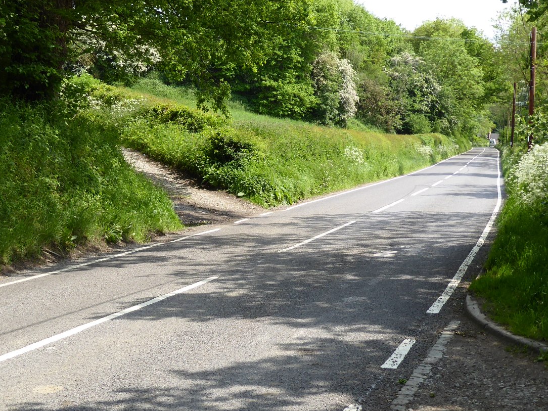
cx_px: 242
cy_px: 207
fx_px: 982
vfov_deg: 23.7
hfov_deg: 31.2
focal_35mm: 62
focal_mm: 7.2
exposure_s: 1/250
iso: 80
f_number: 3.8
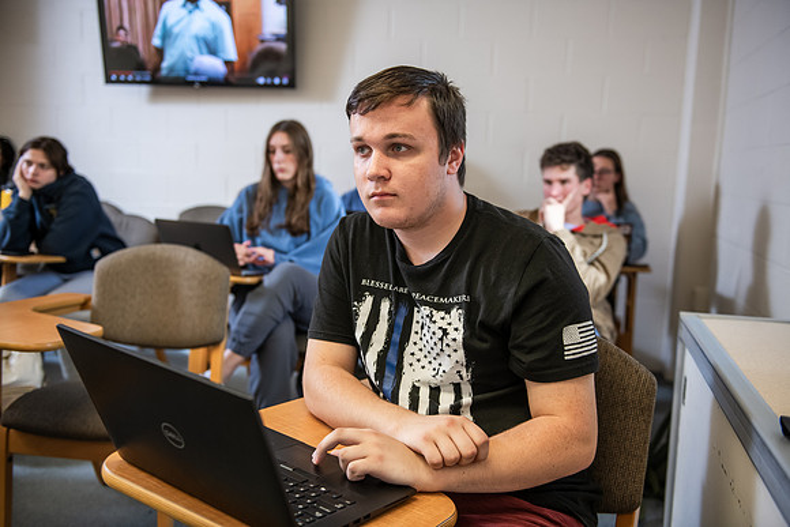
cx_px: 395
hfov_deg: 54.4
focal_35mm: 35
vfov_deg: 37.9
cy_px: 264
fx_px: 768
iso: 1000
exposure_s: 1/200
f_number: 2.8
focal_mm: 35
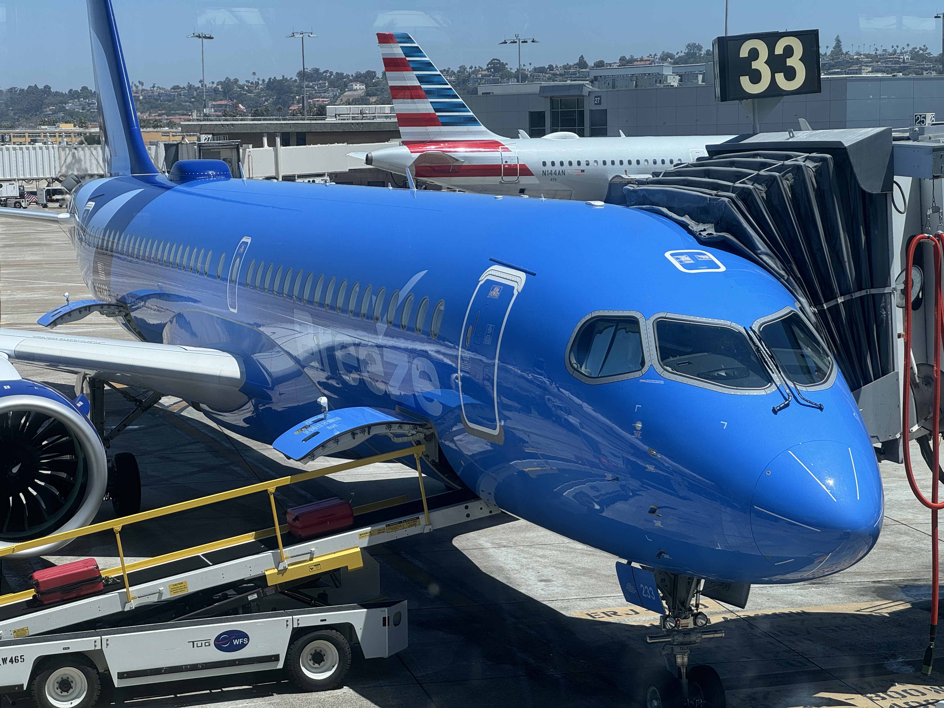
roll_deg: +1.3
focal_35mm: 77
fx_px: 2100
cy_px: 354
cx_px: 472
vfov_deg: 19.1
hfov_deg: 25.3
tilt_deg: -7.5
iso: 25
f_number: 2.8
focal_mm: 9
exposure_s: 1/461
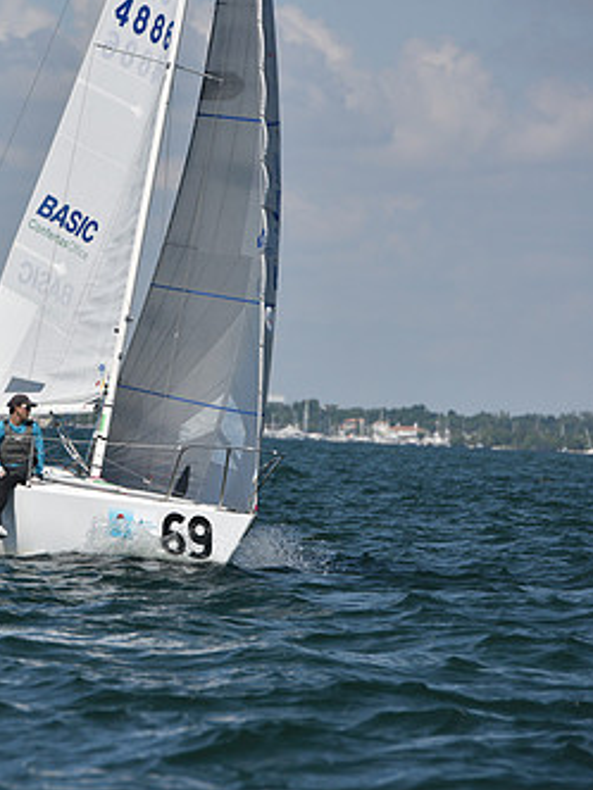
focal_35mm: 336
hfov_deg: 4.4
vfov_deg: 5.9
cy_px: 384
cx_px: 79
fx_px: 7675
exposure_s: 1/1000
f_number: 6.3
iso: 250
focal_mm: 200
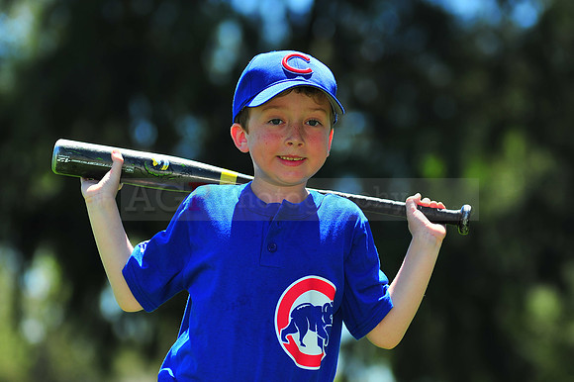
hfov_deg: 11.4
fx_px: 2868
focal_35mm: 180
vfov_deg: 7.6
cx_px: 287
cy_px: 191
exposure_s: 1/1000
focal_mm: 180
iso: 200
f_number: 5
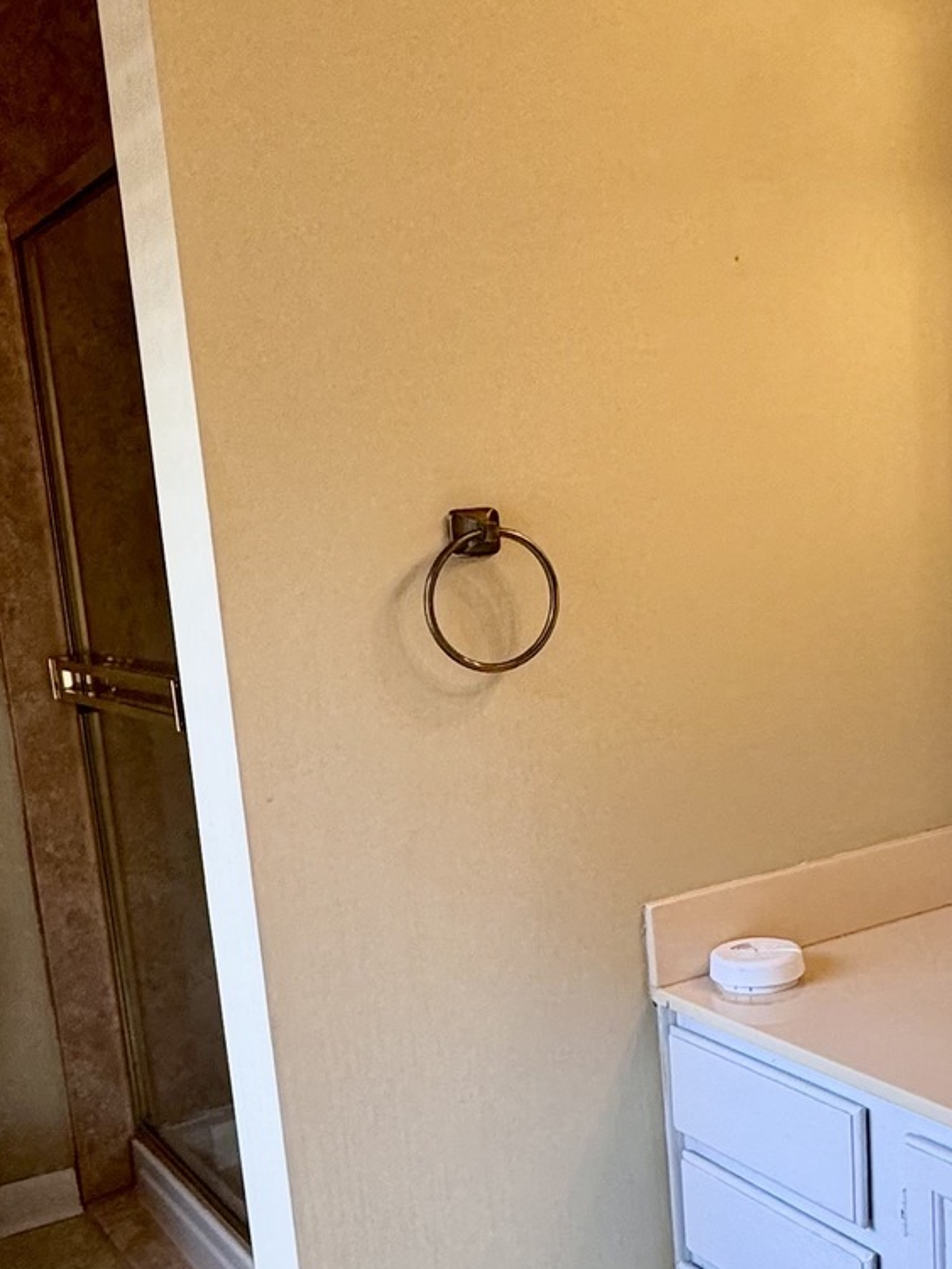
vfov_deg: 43.5
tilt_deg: -11.5
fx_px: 1576
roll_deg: +4.7
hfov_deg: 33.5
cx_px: 587
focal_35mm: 43
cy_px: 799
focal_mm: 2.22
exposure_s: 1/120
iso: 80
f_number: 2.2
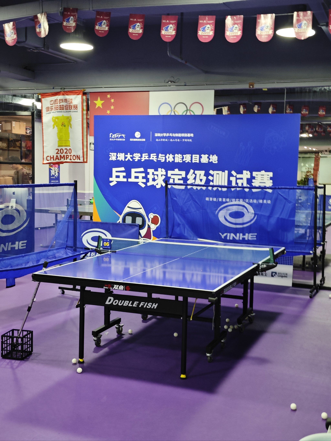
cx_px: 166
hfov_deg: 31.5
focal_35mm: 46
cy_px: 220
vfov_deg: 41.2
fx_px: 587
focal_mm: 8.7
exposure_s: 1/50
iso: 320
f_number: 1.9
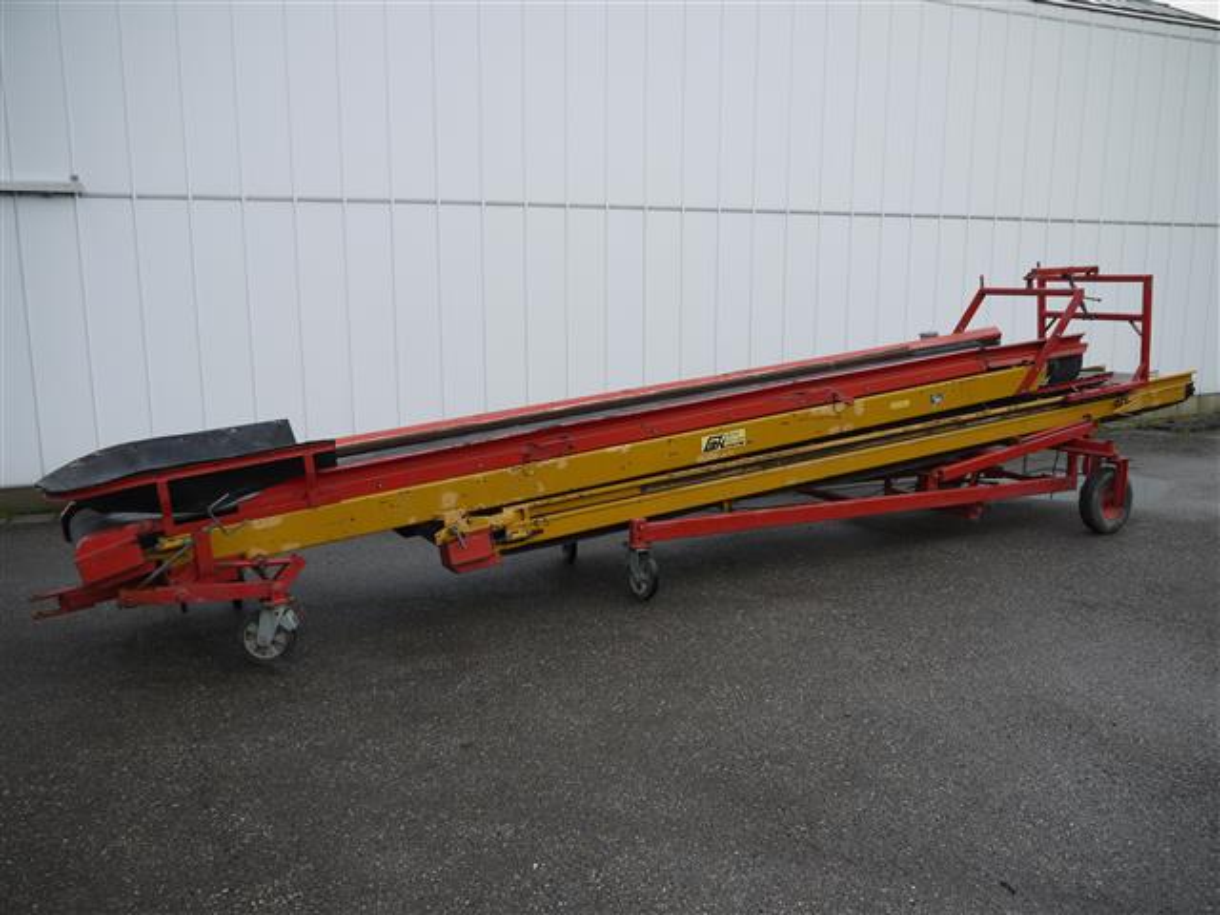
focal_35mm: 30
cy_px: 458
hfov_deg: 60.0
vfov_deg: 46.8
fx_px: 1057
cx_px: 610
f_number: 4
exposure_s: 1/125
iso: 100
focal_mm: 15
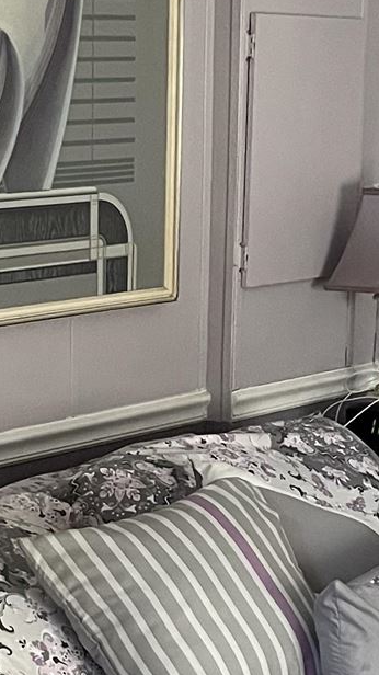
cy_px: 528
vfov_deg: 20.0
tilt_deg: -13.0
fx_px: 1896
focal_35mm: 106
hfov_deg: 11.4
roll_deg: +0.1
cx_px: 171
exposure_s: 1/60
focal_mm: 5.1
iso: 500
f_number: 1.6
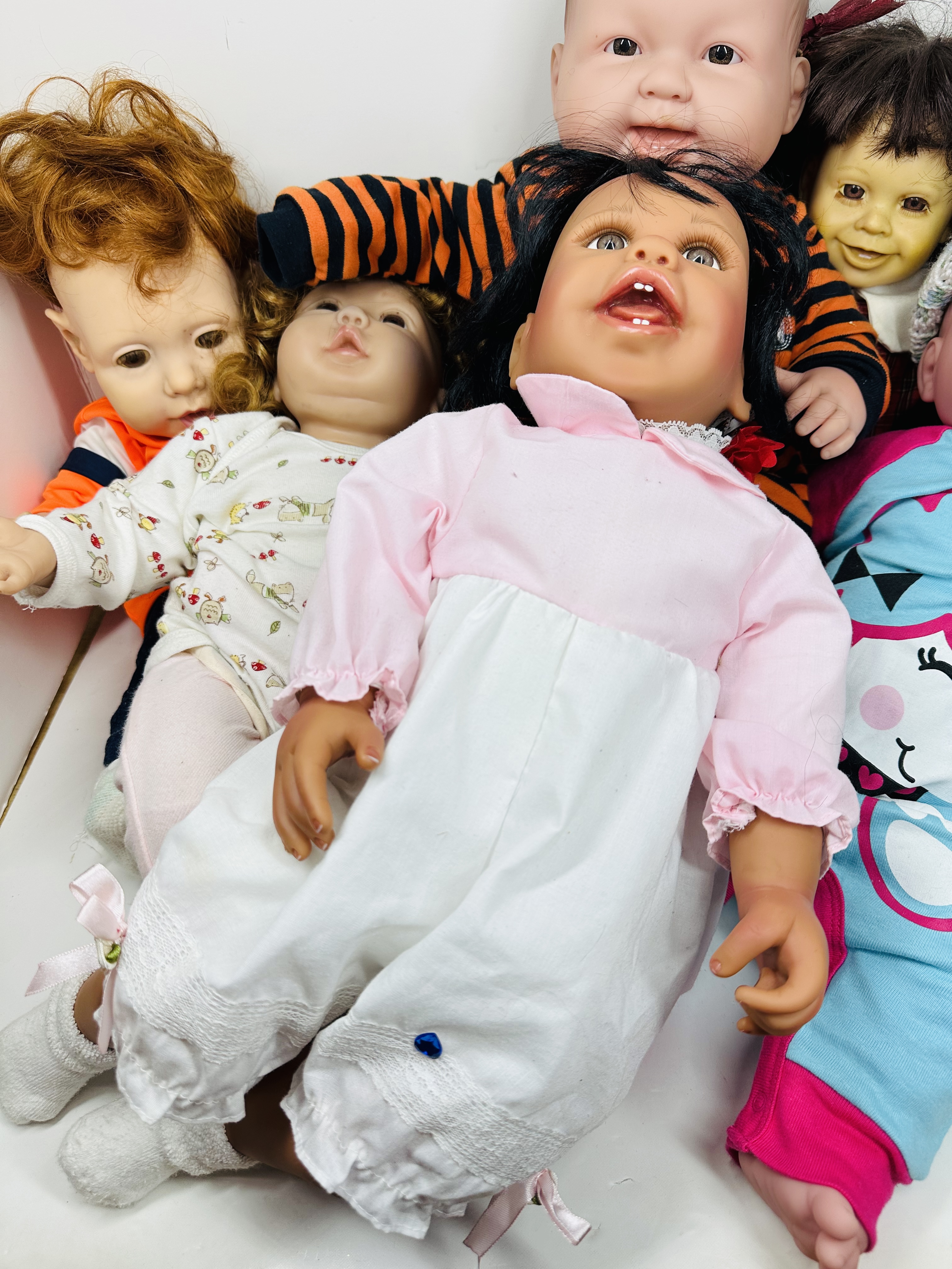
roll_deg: +4.1
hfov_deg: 56.8
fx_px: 880
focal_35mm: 24
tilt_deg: -43.6
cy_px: 634
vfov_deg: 71.6
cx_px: 476
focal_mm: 6.86
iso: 80
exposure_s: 1/797
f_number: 1.78
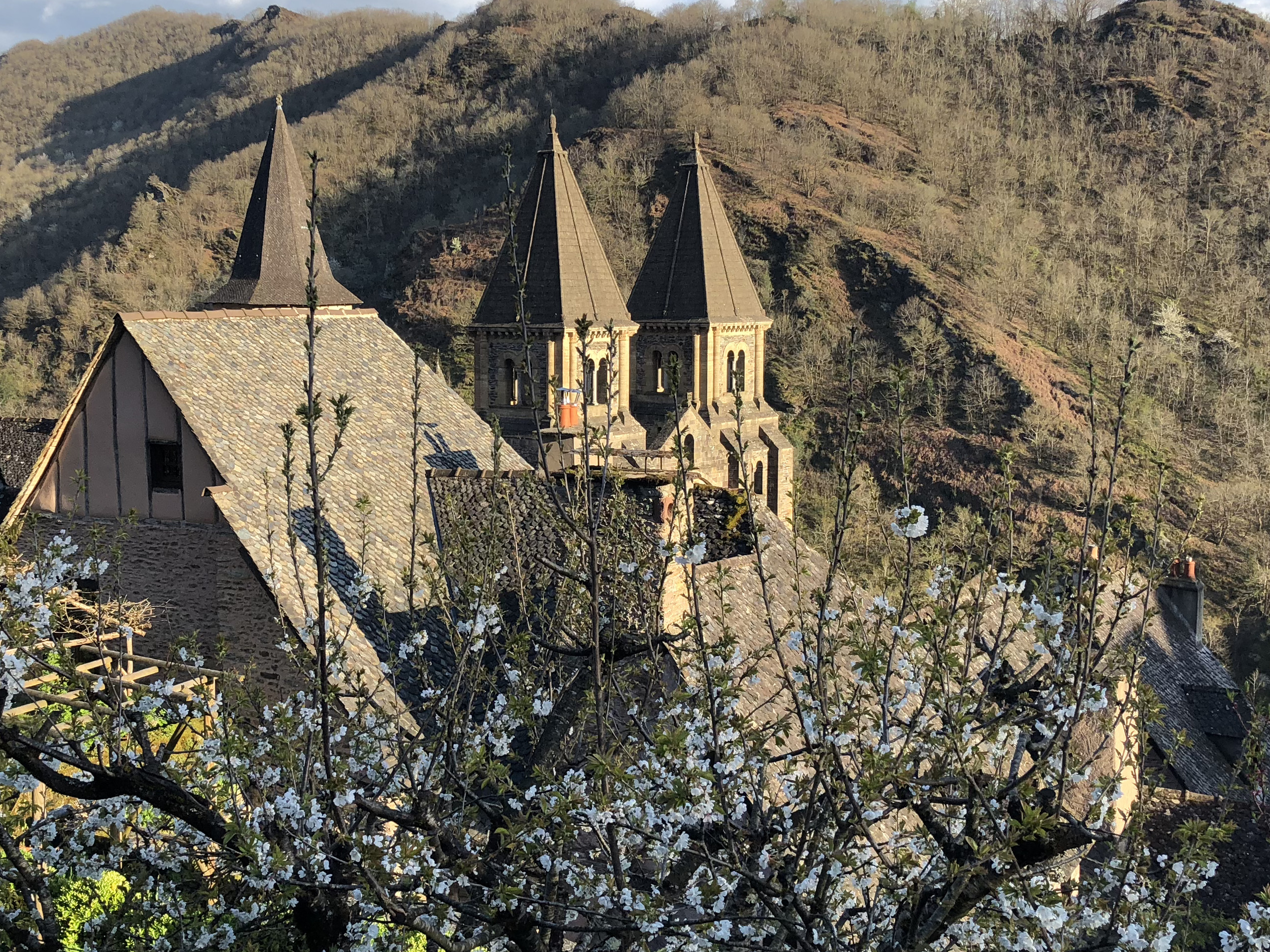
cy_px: 435
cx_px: 473
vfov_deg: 32.9
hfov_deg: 42.6
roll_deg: +1.0
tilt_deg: -4.2
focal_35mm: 44
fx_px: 1614
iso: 20
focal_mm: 4
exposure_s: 1/623
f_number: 1.8
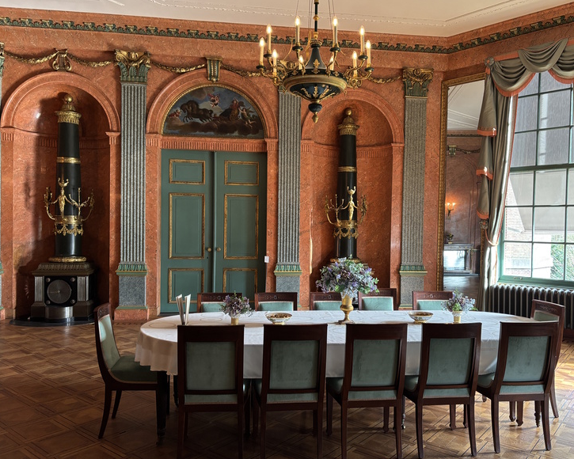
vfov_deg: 51.5
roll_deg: -1.0
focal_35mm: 28
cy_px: 234
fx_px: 476
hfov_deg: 62.1
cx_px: 312
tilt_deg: -1.3
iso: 200
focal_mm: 5.96
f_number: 1.6
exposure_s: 1/50
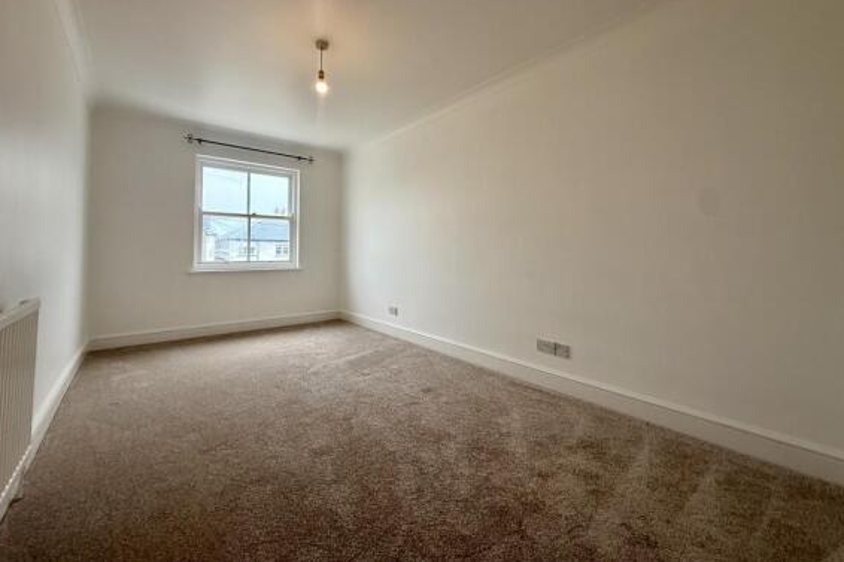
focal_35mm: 15
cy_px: 241
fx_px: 352
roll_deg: +1.9
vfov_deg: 76.8
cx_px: 423
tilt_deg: +4.3
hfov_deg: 100.4
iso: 64
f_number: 2.2
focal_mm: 2.22
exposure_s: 1/112
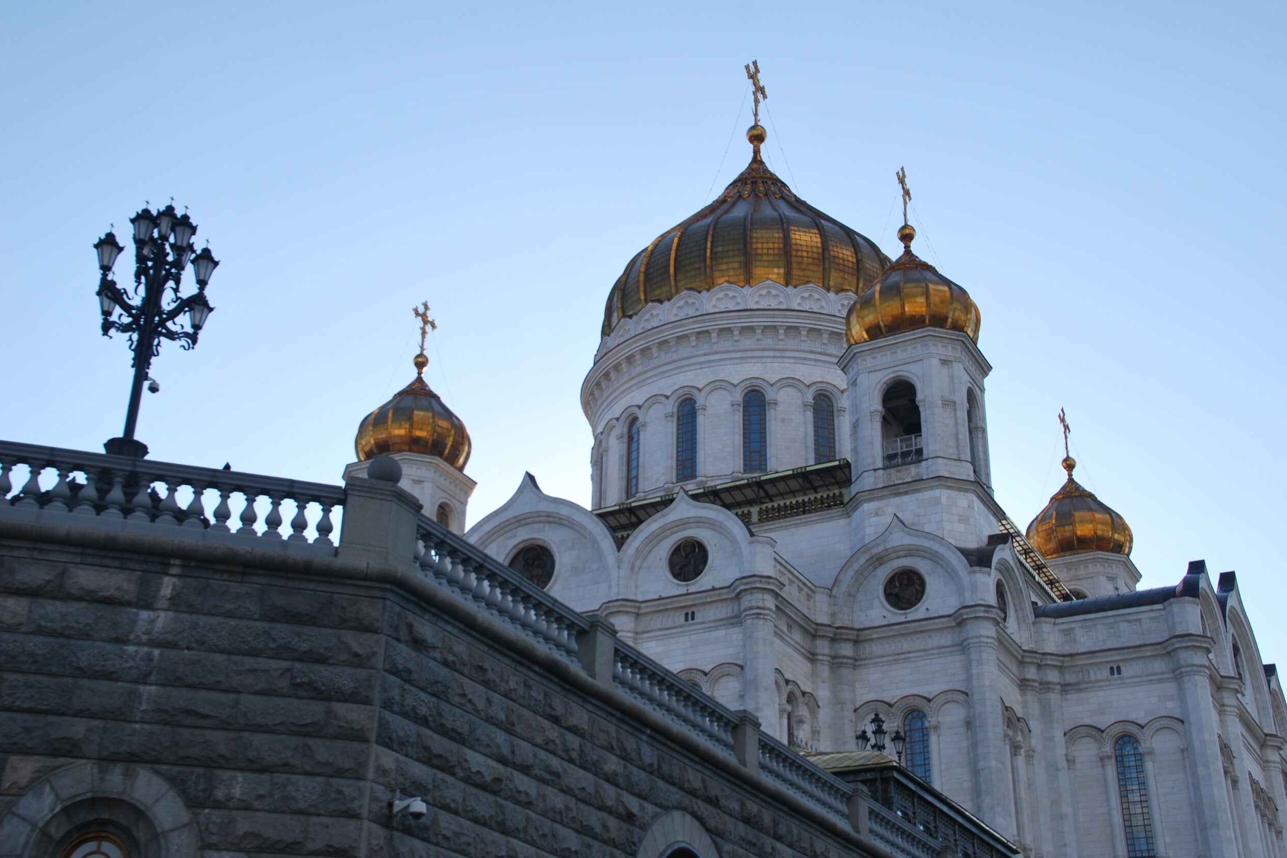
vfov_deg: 29.2
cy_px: 435
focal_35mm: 46
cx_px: 647
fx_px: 1644
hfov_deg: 42.7
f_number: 8
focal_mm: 30
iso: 100
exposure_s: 1/250
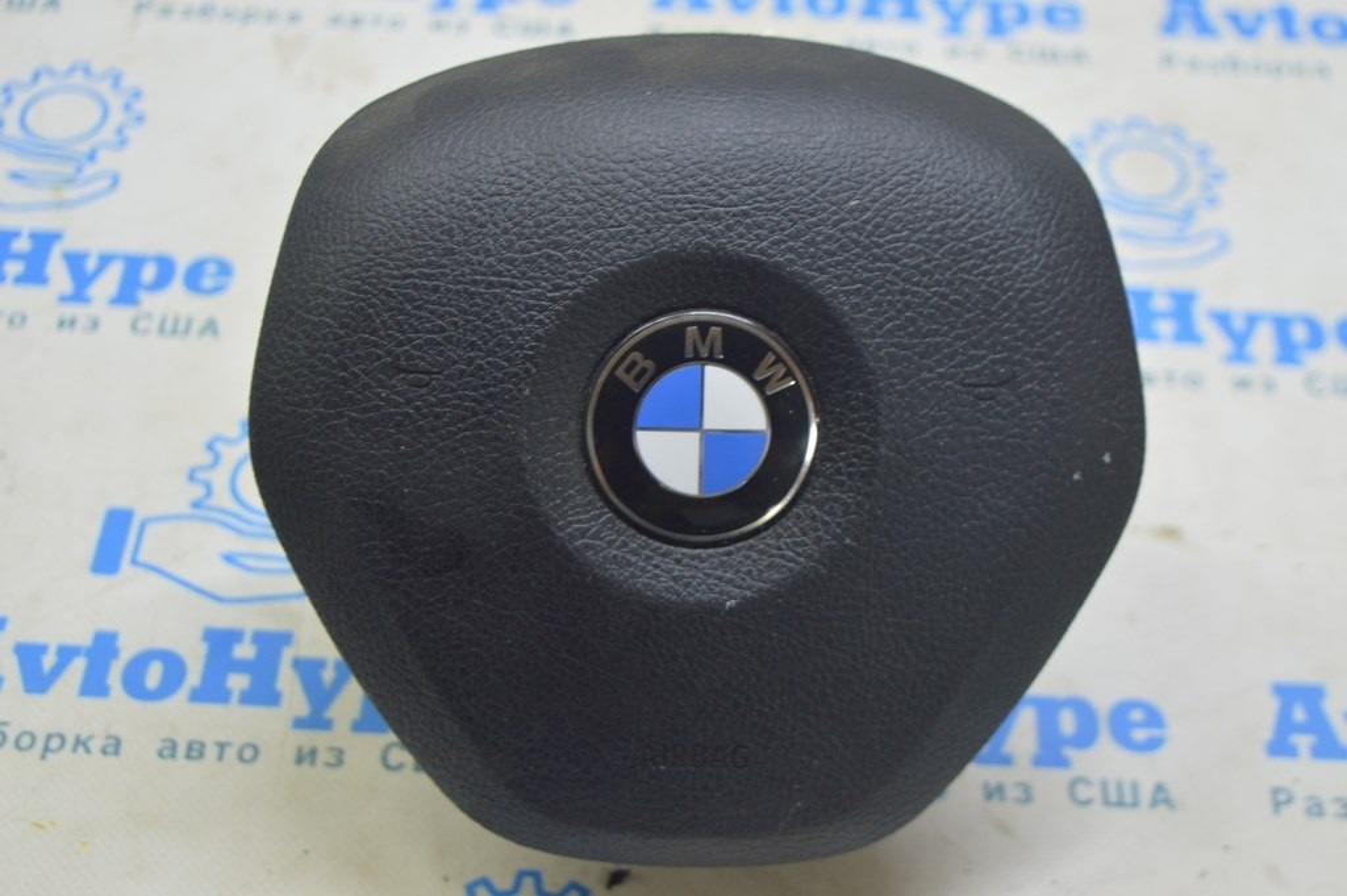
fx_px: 2243
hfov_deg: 33.4
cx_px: 674
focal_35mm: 60
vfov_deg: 22.6
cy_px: 448
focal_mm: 40
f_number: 5.6
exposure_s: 1/20
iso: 400
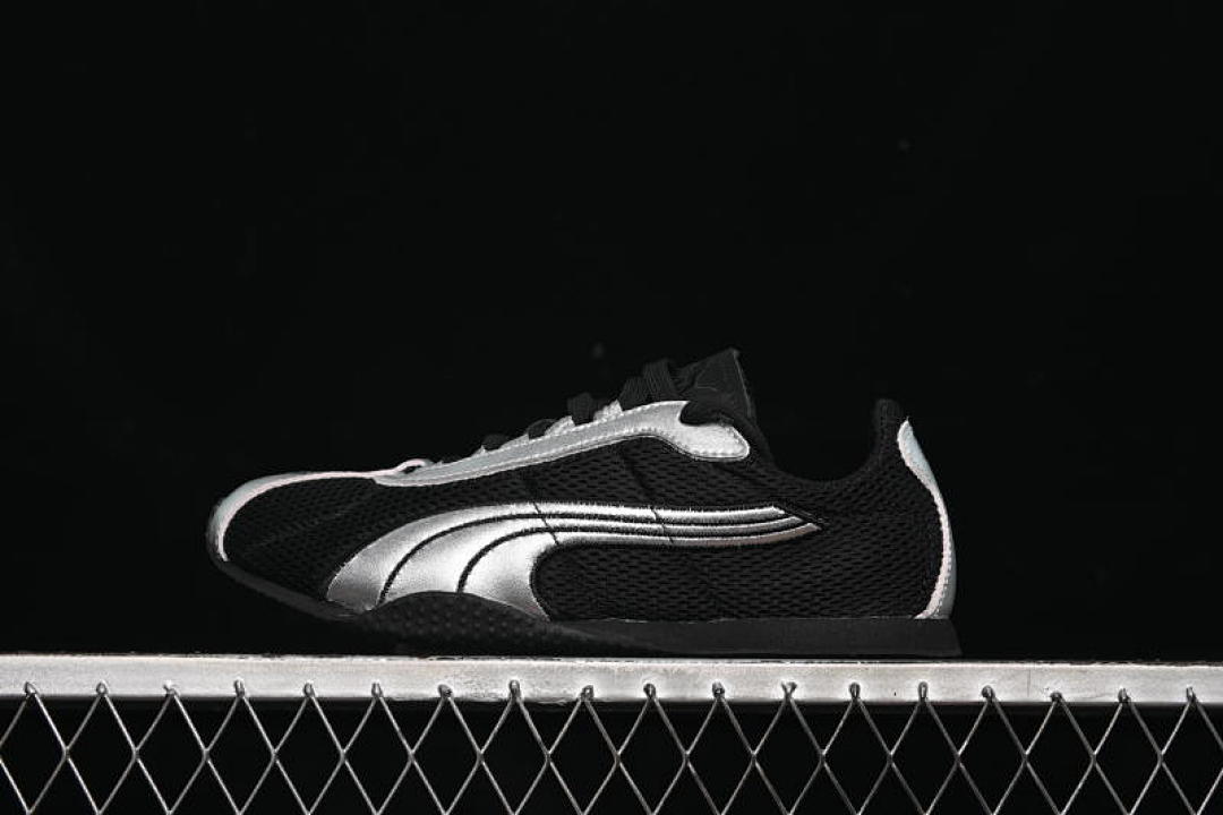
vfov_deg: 18.2
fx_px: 2548
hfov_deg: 27.0
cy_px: 408
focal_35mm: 75
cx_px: 612
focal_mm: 50
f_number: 6.3
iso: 160
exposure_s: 1/50
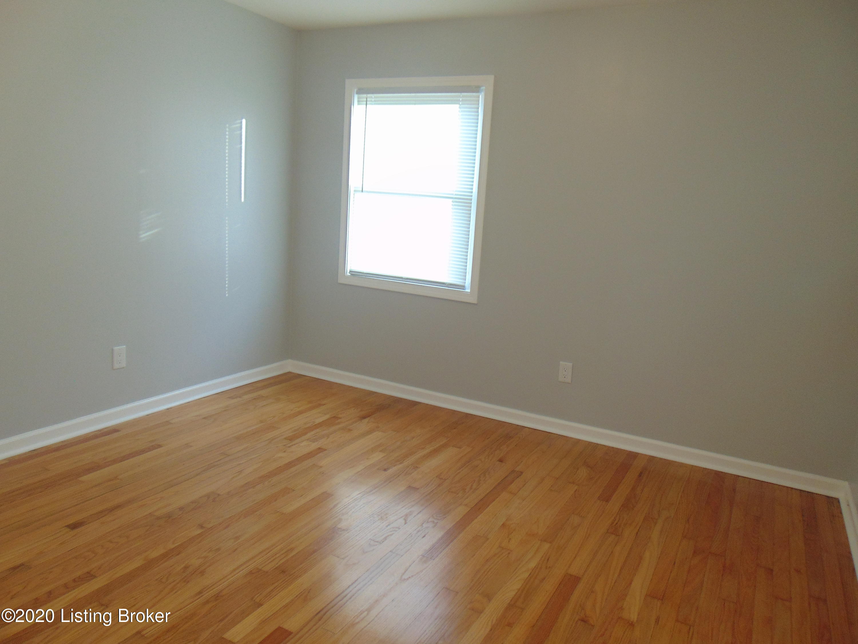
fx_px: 620
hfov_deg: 69.4
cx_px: 429
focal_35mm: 25
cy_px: 322
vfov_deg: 54.9
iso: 100
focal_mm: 4.5
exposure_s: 1/30
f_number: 3
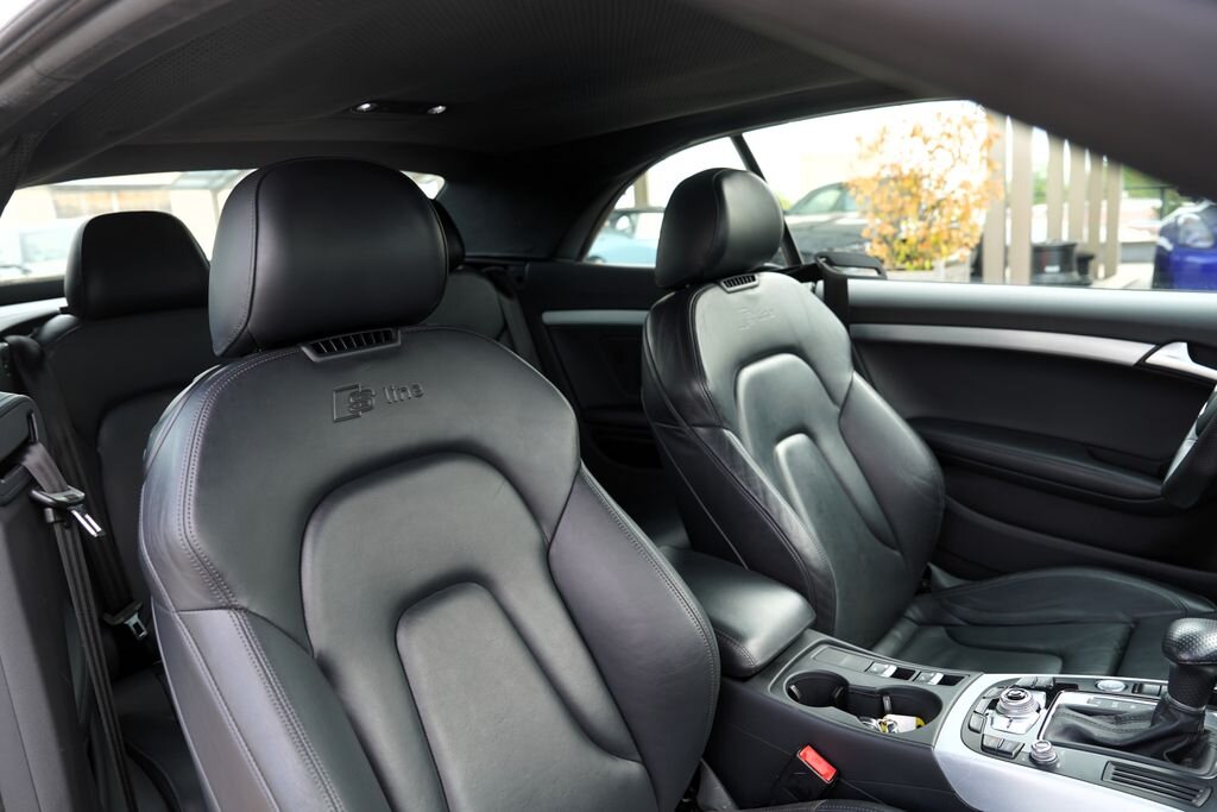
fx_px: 811
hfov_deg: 73.7
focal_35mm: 24
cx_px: 608
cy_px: 406
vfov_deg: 53.1
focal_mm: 24
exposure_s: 1/80
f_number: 4.5
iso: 100
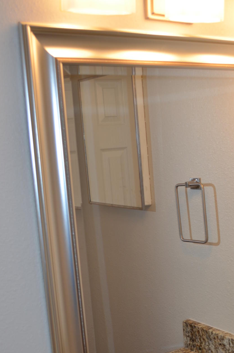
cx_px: 177
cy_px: 233
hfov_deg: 23.4
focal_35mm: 57
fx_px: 558
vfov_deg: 34.8
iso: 280
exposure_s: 1/125
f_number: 4
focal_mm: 24
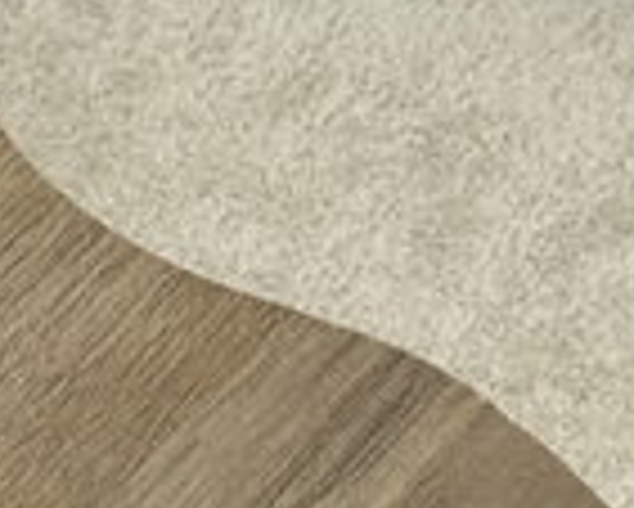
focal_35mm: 177
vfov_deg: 8.7
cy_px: 312
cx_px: 76
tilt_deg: -56.3
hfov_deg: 10.8
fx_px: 3324
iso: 100
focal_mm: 6.76
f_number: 1.78
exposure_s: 1/50
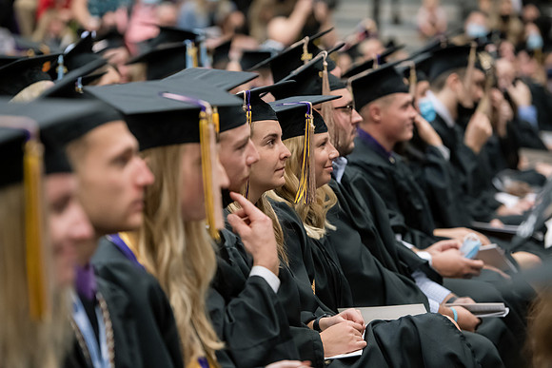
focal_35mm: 145
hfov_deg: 14.2
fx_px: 2224
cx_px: 276
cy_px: 184
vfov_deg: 9.5
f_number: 3.5
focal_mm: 145
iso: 2500
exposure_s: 1/200
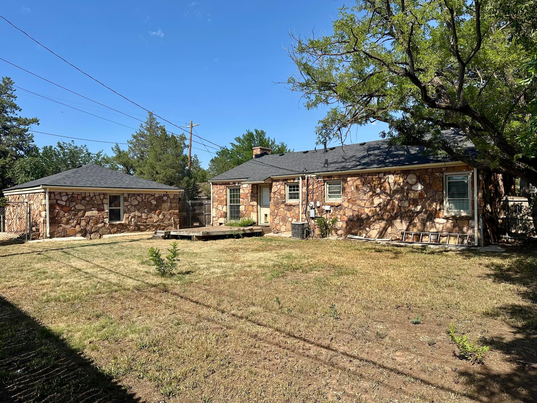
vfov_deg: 56.8
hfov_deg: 71.6
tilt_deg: -2.6
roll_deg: +0.3
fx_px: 372
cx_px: 268
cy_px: 202
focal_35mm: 24
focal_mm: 6.86
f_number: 1.78
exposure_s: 1/4016
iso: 80
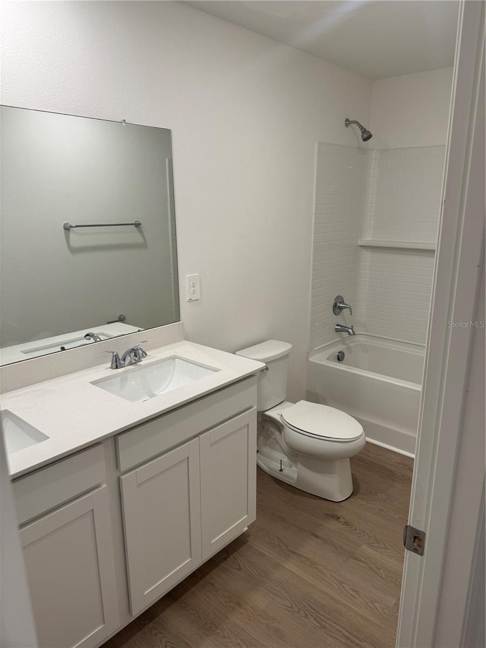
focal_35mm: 24
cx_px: 243
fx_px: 449
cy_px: 324
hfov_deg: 56.8
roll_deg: +0.4
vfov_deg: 71.6
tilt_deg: -17.3
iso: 100
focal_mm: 6.76
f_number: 1.78
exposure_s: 1/120
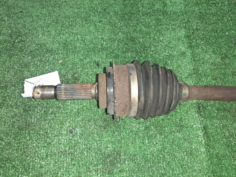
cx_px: 118
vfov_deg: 53.1
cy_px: 88
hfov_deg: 67.3
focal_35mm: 26
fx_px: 177
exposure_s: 1/25
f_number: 1.7
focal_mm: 3.93
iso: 188
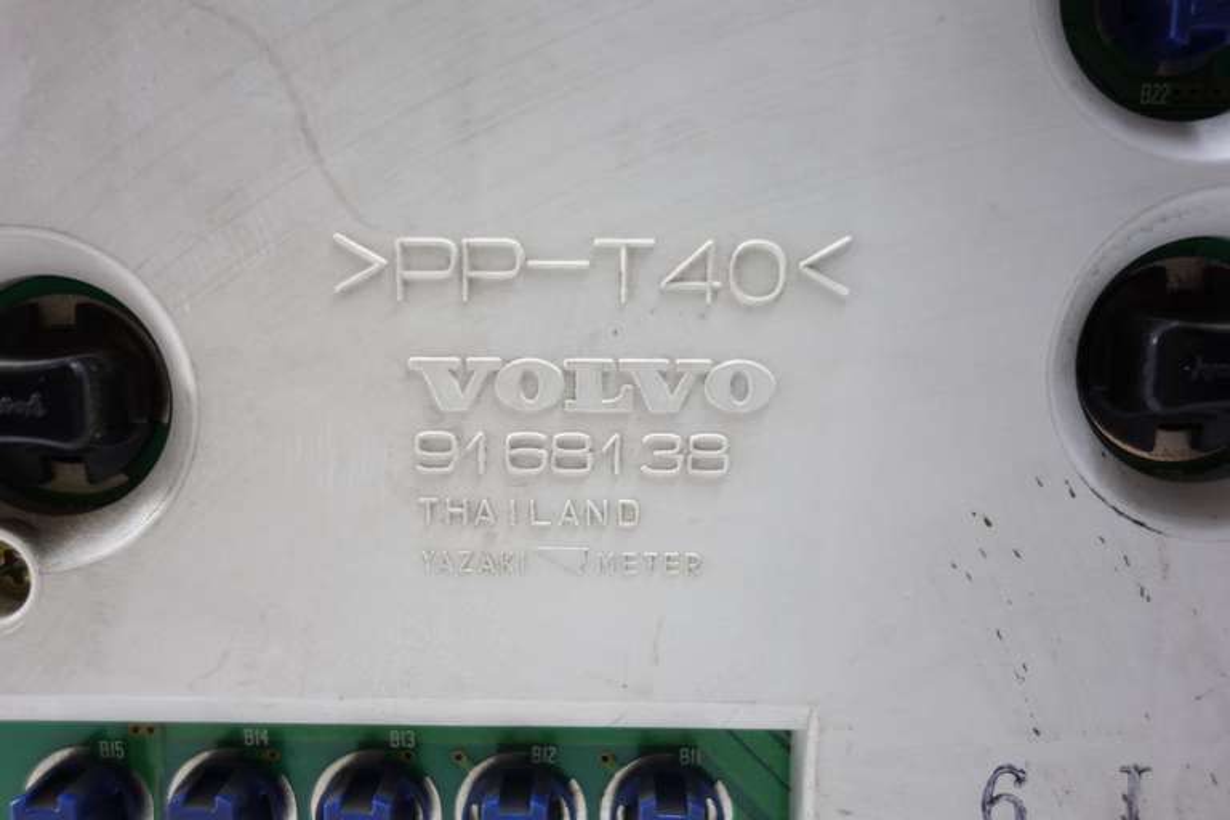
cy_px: 410
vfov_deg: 42.3
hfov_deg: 60.3
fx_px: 1059
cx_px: 615
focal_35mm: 31
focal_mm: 11.6
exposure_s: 1/50
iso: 125
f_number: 2.2
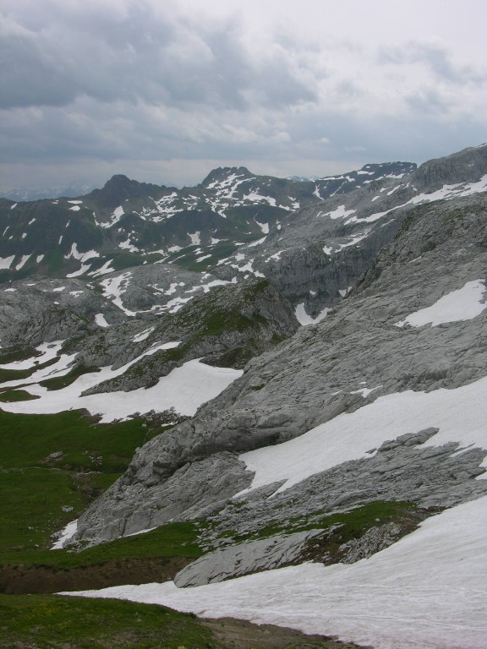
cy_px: 324
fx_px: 694
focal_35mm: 37
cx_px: 244
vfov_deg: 50.1
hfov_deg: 38.7
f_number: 6.4
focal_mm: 9.5
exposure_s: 1/340
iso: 50
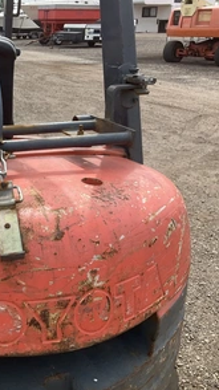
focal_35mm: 43
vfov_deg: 47.4
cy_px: 194
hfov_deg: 26.1
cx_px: -4
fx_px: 445
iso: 25
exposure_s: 1/1035
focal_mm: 3
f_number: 1.8
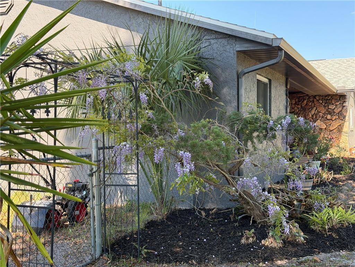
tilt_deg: +0.2
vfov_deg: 30.3
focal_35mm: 48
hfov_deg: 39.7
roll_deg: +1.0
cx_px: 178
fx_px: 492
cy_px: 134
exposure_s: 1/641
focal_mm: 6.76
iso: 100
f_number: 1.78
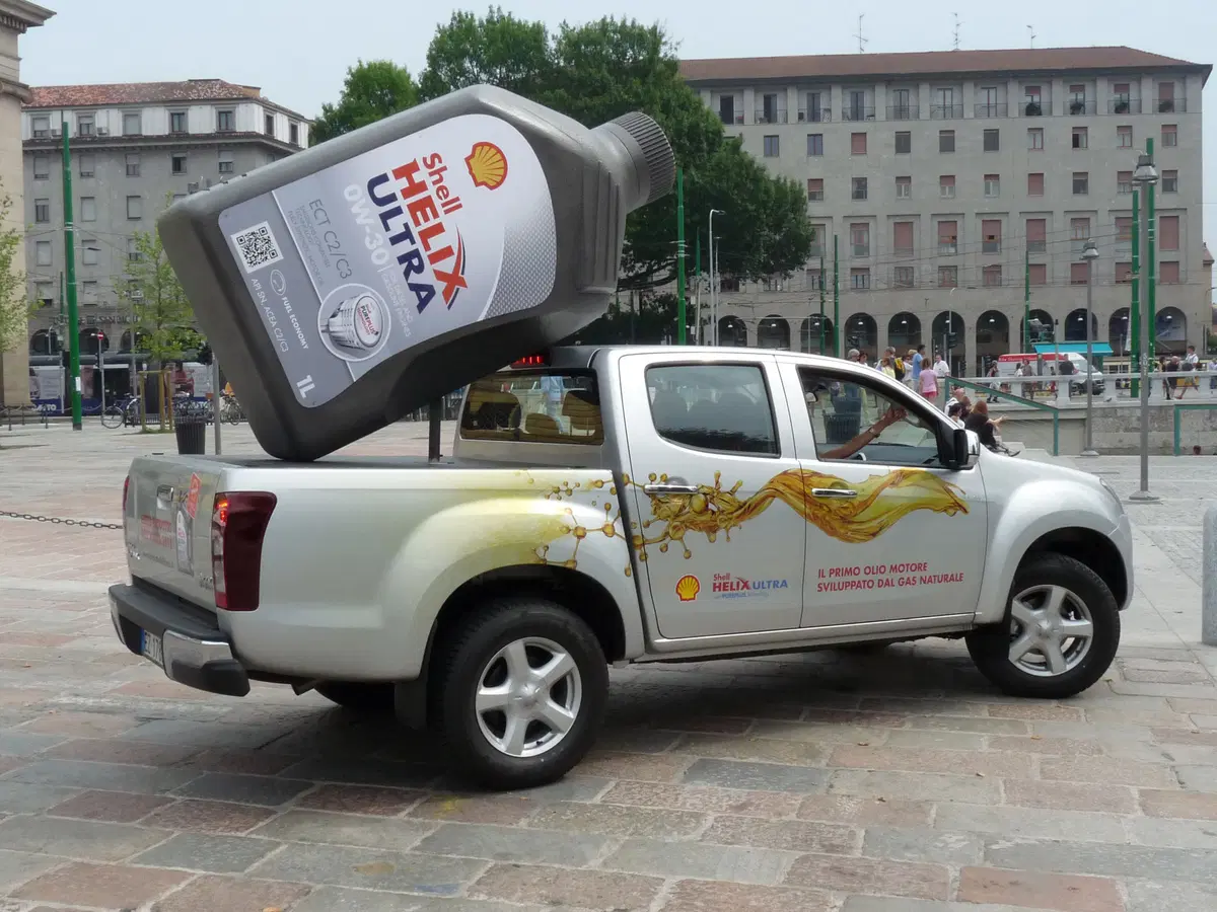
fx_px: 1371
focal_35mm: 39
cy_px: 456
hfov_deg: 47.9
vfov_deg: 36.8
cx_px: 608
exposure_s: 1/400
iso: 200
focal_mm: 5.9
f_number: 7.1
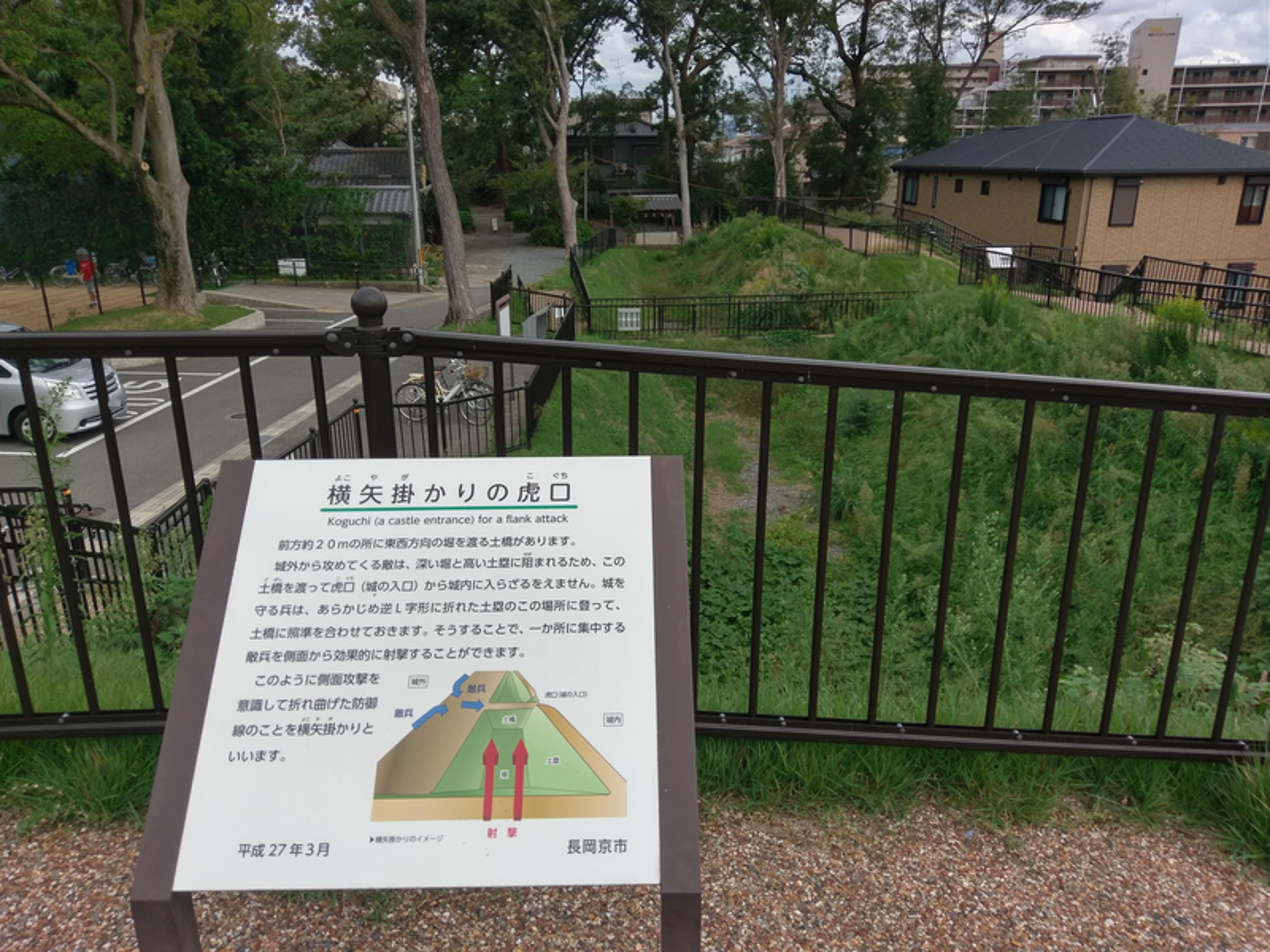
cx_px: 635
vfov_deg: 53.1
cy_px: 476
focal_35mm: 26
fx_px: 954
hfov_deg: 67.3
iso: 100
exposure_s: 1/1714
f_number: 1.8
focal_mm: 4.58
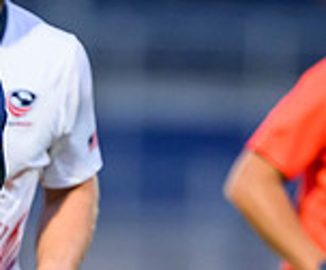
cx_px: -101
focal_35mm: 1644
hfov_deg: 1.2
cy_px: 381
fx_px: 16088
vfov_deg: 1.0
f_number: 3.2
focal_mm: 400
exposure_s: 1/1250
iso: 4000
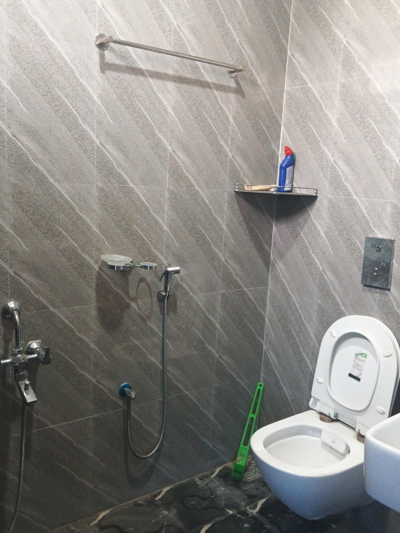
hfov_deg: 44.2
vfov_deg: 56.8
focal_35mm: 32
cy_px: 280
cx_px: 205
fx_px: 493
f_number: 1.8
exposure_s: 1/25
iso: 1466
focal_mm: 4.22
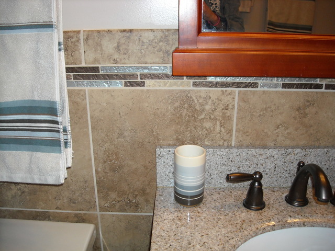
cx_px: 168
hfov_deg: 52.6
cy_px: 126
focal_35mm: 35
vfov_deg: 40.7
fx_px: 339
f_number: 2.8
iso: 200
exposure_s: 1/60
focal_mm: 5.7
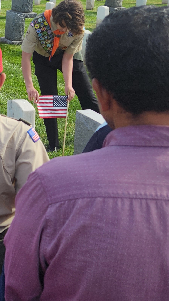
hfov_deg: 15.8
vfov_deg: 32.7
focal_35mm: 63
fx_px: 502
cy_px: 74
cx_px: -148
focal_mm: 5.4
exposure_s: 1/823
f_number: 1.8
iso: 20
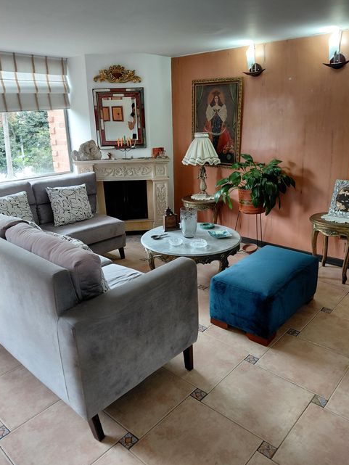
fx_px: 349
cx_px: 176
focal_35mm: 26
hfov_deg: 53.1
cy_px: 230
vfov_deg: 67.3
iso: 160
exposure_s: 1/120
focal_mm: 4.69
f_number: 1.8
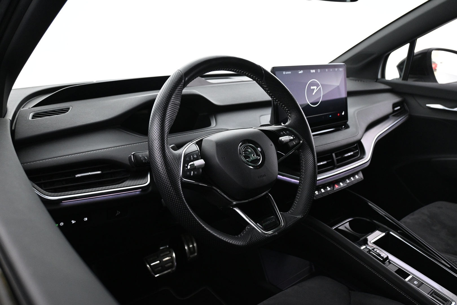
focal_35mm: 29
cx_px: 228
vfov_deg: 44.6
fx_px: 371
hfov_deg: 63.2
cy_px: 152
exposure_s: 1/20
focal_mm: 19.5
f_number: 3.8
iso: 1600
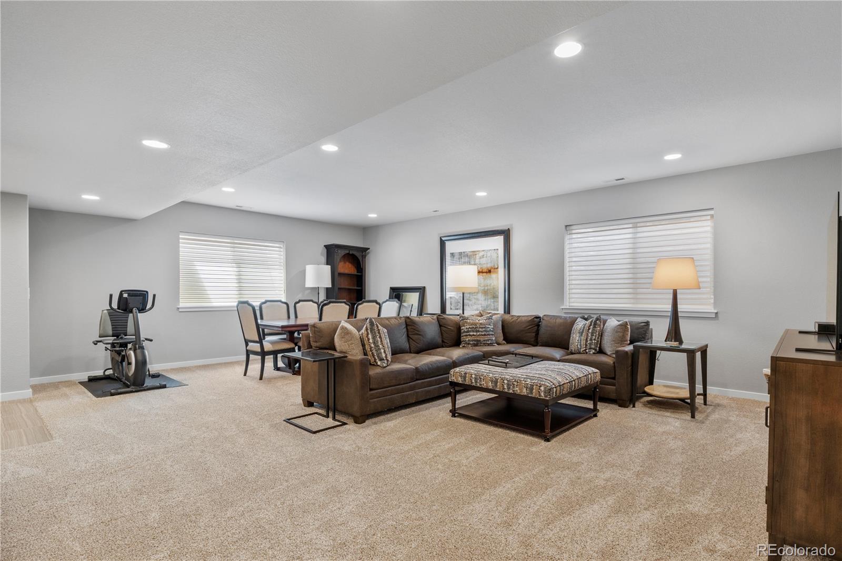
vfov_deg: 68.7
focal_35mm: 18
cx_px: 421
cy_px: 280
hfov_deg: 91.5
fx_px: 410
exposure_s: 1/3
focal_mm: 11.7
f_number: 8
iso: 250
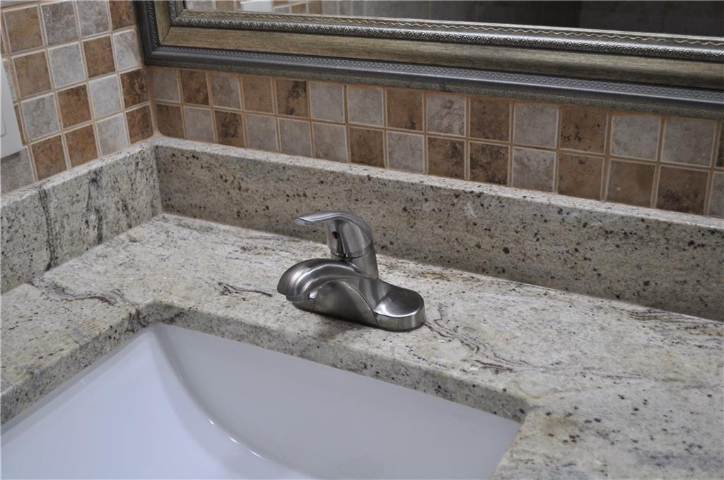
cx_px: 362
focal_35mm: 39
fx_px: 783
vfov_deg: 34.1
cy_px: 240
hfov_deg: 49.6
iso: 400
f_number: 4.2
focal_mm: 26
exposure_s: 1/60
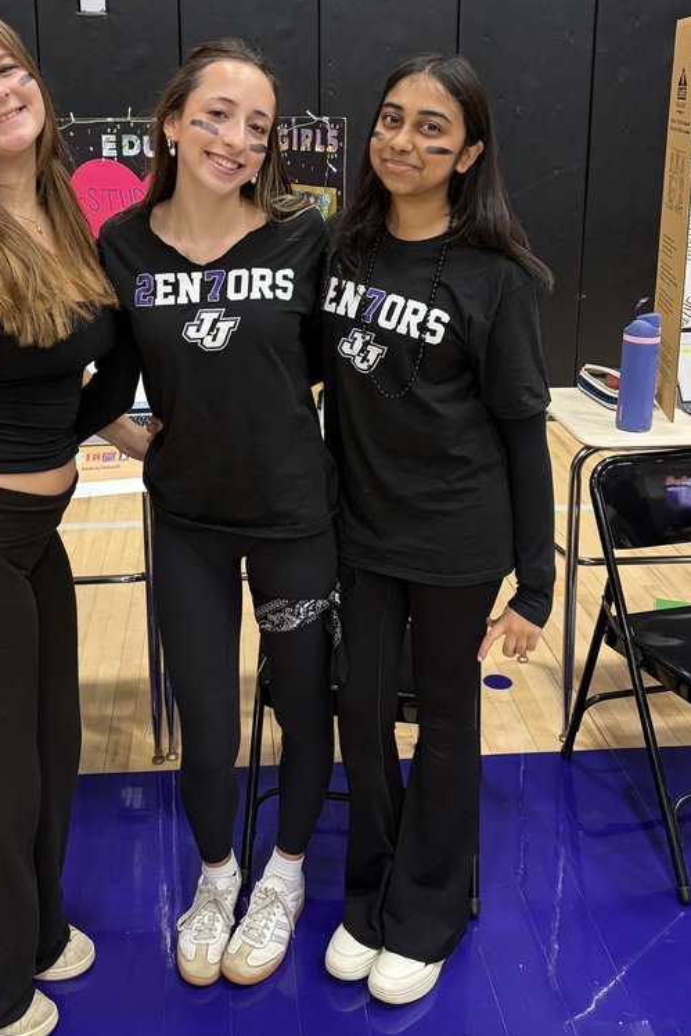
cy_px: 345
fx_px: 1065
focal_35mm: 37
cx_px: 276
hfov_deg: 35.8
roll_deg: +0.4
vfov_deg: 50.9
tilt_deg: -11.7
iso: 200
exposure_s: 1/60
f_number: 1.6
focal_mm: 5.96
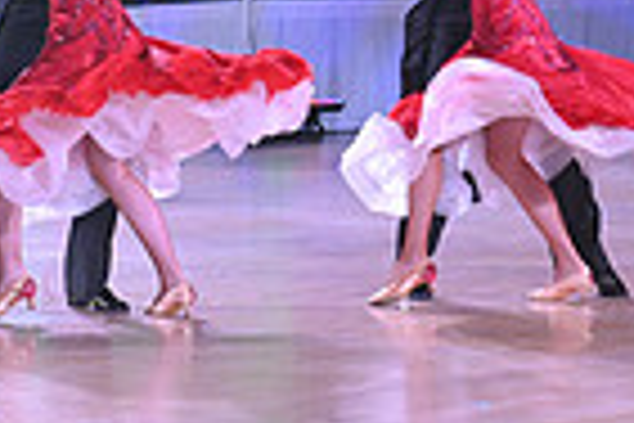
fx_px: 5054
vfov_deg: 4.8
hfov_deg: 7.2
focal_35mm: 287
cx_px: 13
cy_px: -169
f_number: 4
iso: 3200
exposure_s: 1/400
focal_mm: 70
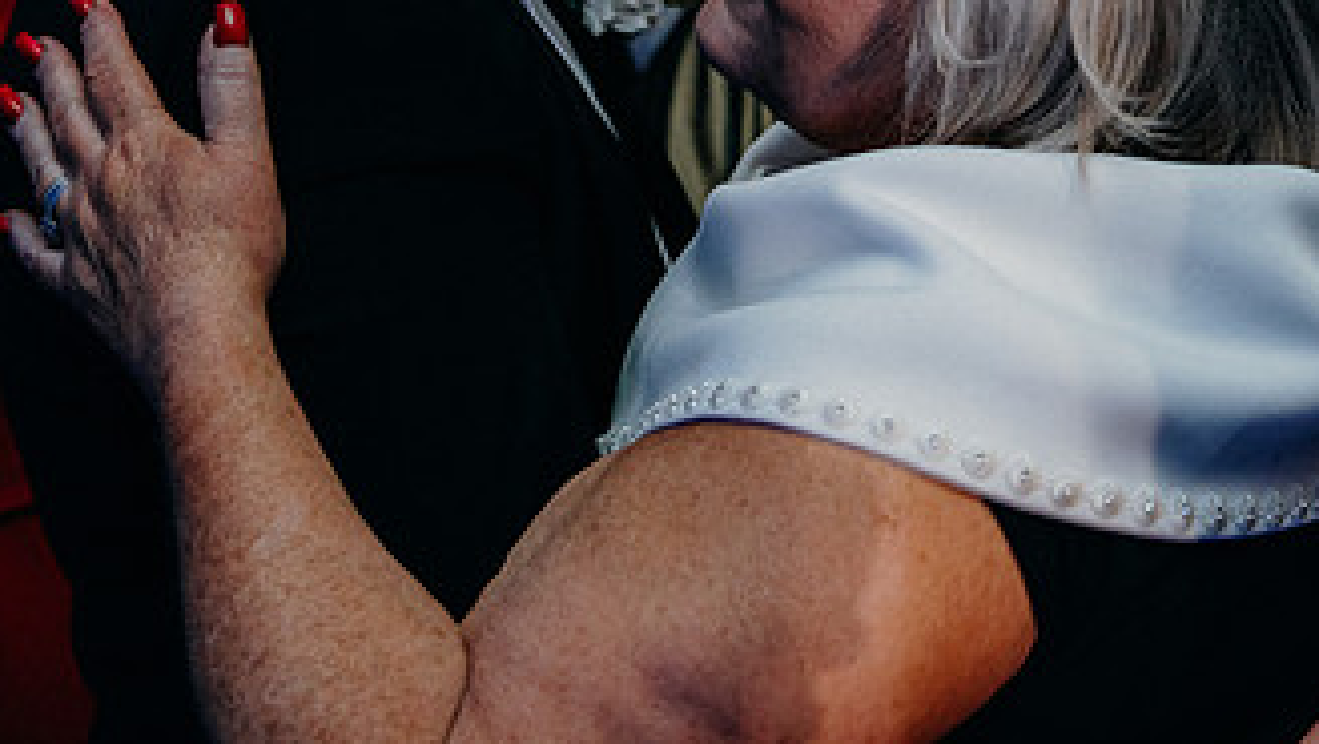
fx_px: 2590
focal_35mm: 74
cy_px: 6
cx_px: 836
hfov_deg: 28.5
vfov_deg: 16.0
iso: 2500
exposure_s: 1/160
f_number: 3.5
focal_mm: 40
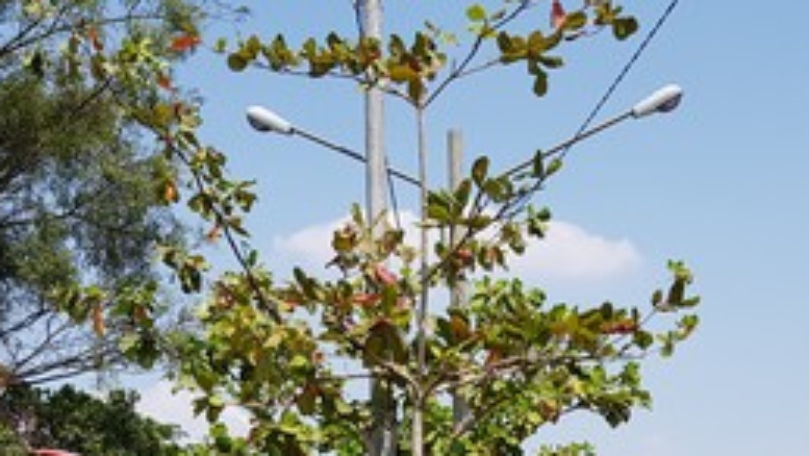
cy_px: 586
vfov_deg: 17.7
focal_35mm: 64
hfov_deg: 32.6
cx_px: 517
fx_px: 1374
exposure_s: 1/1932
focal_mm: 4.3
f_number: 1.7
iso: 40
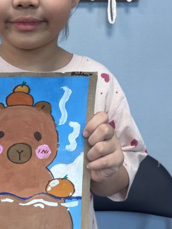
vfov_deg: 36.4
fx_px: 345
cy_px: 73
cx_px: 26
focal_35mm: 52
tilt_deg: -5.5
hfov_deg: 27.3
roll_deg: -1.0
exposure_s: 1/100
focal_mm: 5.1
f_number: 1.6
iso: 80
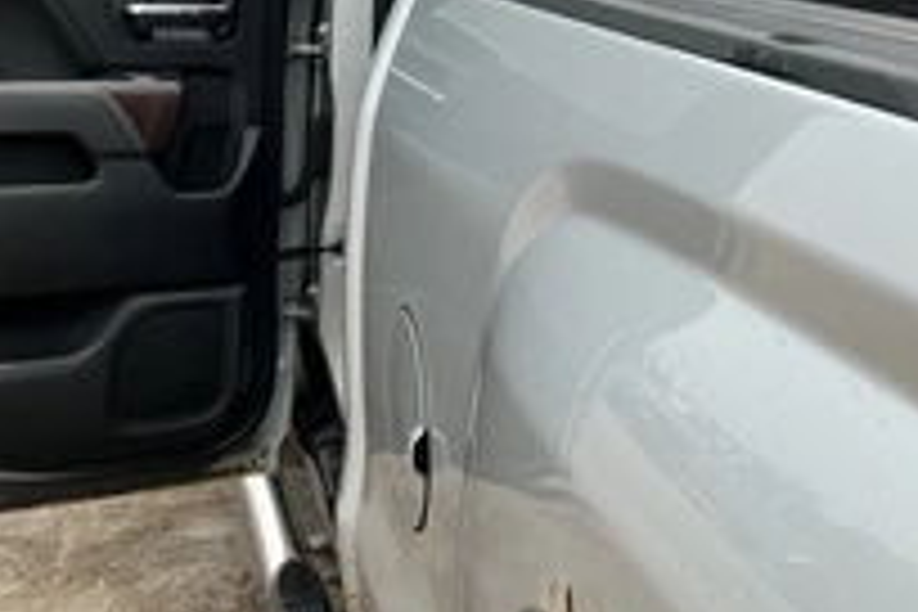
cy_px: 14
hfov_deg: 35.0
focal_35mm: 57
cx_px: 536
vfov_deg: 22.9
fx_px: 1453
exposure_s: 1/1076
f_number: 1.8
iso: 25
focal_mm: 3
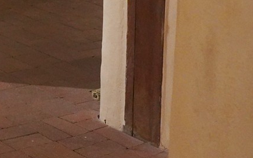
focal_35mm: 132
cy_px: -163
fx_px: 910
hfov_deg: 14.3
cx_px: -180
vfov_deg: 9.3
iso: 6400
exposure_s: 1/100
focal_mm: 28
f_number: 5.6
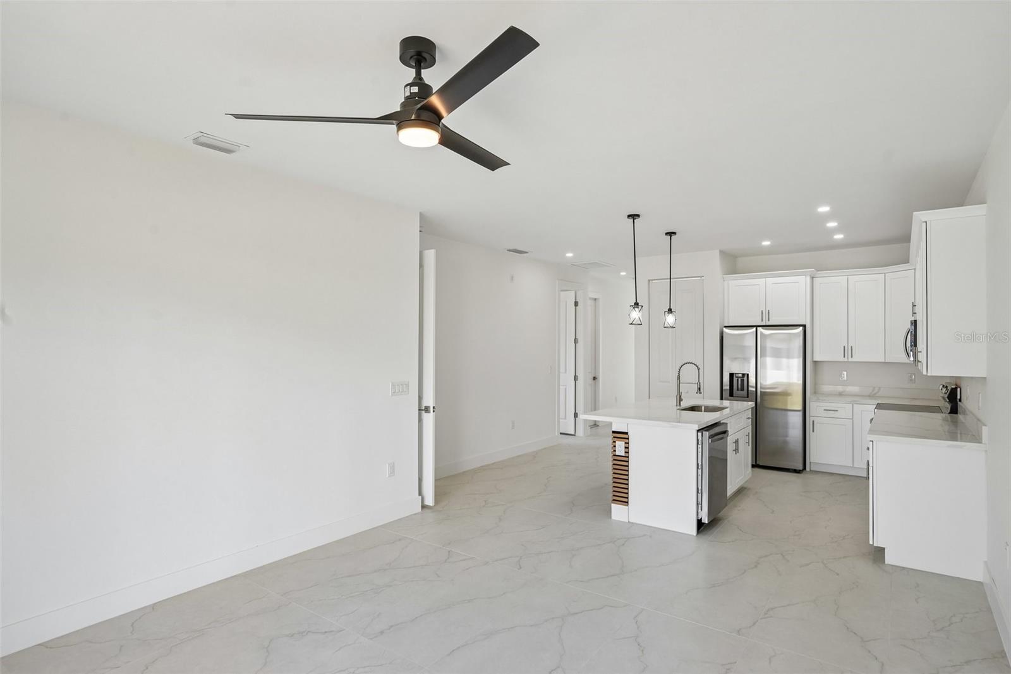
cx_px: 506
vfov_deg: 63.2
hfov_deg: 85.4
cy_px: 337
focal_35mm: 20
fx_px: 547
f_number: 8
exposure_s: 1/60
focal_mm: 19.5
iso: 400
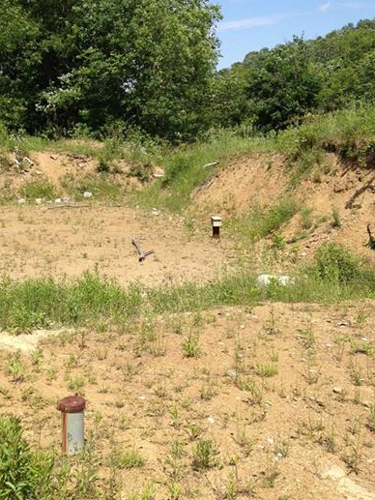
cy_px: 250
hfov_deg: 27.8
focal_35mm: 52
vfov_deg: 36.8
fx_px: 751
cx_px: 120
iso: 64
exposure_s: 1/1381
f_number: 2.4
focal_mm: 4.28
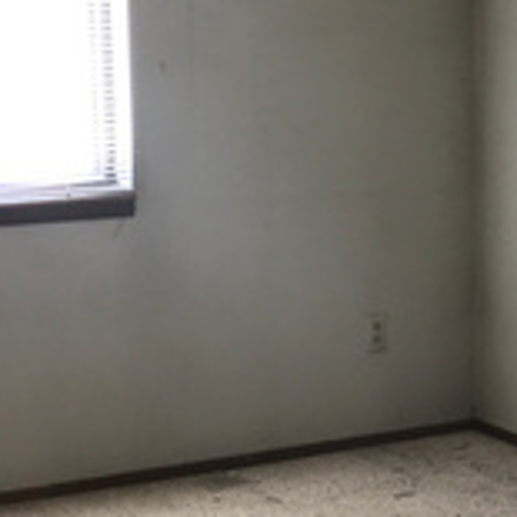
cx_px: 407
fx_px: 1724
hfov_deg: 16.9
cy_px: 240
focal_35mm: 102
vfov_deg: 17.1
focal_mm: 3.99
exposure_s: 1/30
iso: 25
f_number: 1.8
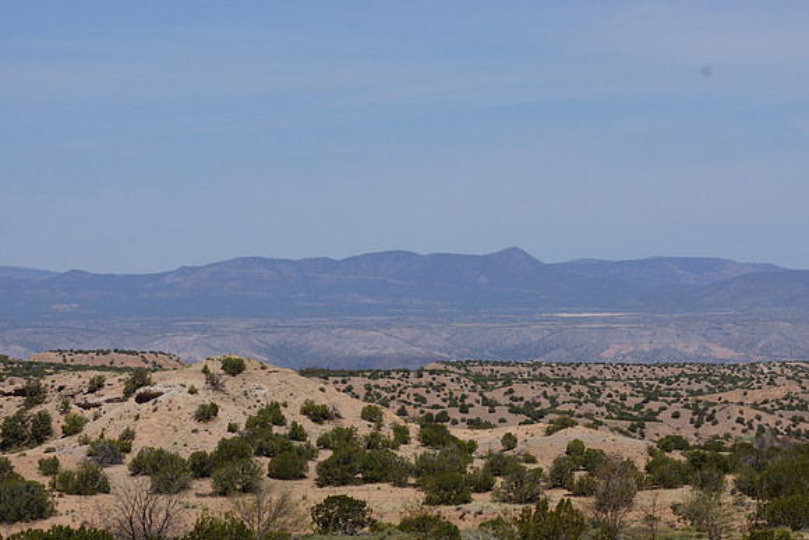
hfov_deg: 10.5
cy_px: 270
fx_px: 4383
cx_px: 404
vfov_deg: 7.0
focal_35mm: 195
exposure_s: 1/320
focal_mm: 130
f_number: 11
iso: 100
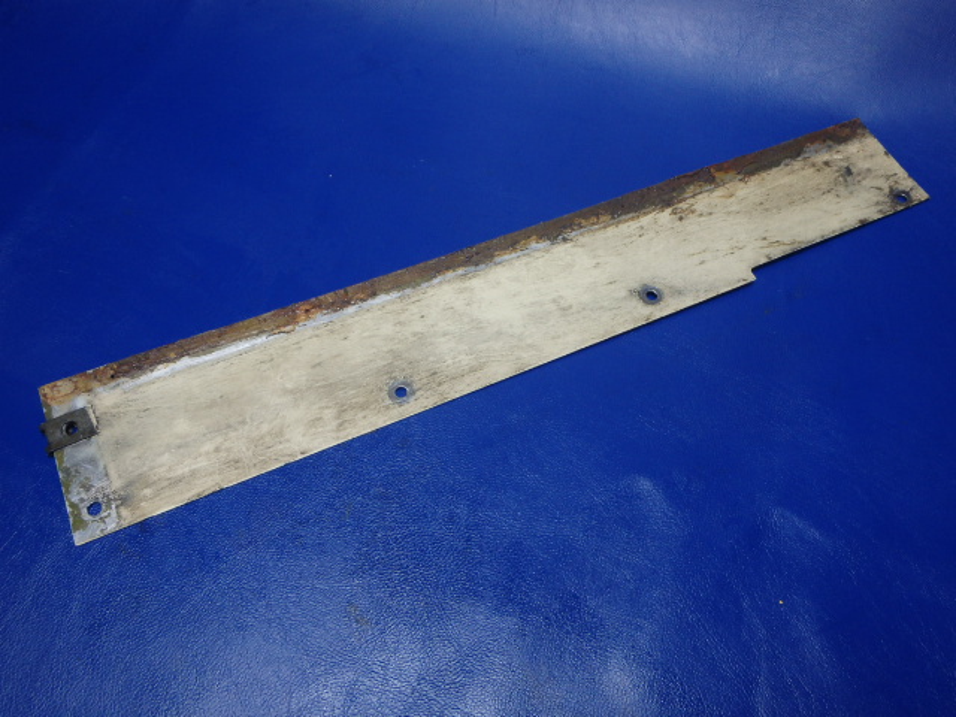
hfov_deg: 63.4
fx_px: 773
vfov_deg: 49.7
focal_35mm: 28
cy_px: 358
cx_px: 478
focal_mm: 5
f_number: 3.9
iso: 200
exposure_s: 1/30
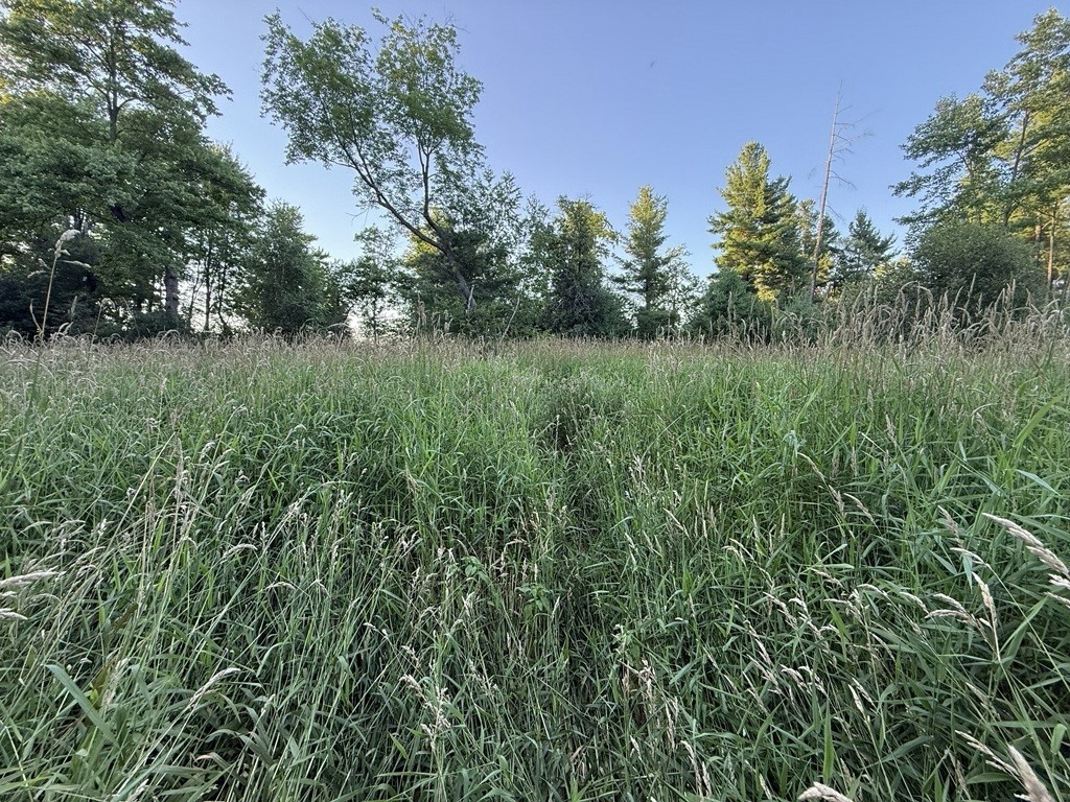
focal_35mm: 14
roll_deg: -0.5
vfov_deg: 85.7
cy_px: 401
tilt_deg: -3.8
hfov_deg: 102.1
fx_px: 433
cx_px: 535
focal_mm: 2.22
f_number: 2.2
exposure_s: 1/99
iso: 100
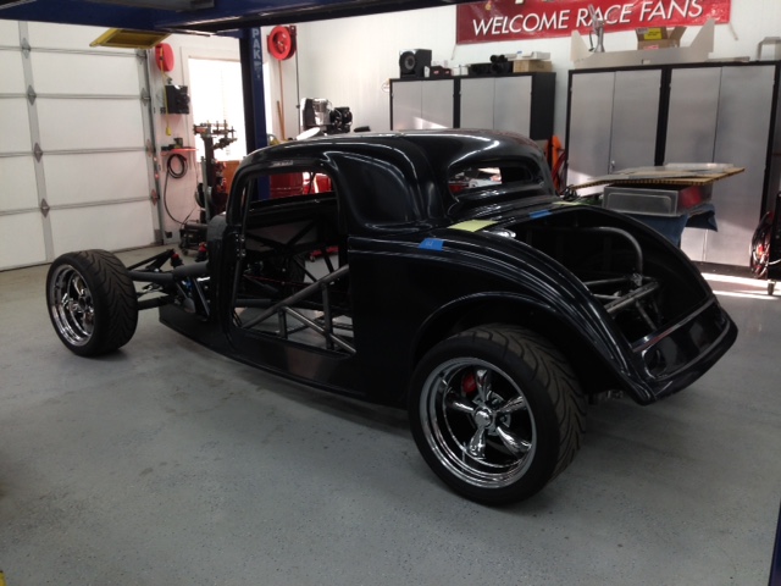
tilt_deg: -13.2
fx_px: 745
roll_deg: +1.1
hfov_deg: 55.4
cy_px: 293
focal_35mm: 33
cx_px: 390
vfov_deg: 42.9
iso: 50
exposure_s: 1/48
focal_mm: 4.12
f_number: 2.4
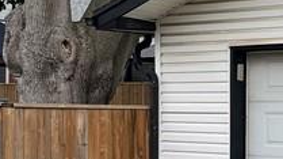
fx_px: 1042
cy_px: 190
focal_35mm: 139
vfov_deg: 8.6
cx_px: 305
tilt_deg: -4.9
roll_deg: +0.0
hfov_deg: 15.1
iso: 50
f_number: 1.6
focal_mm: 5.1
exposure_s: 1/1046
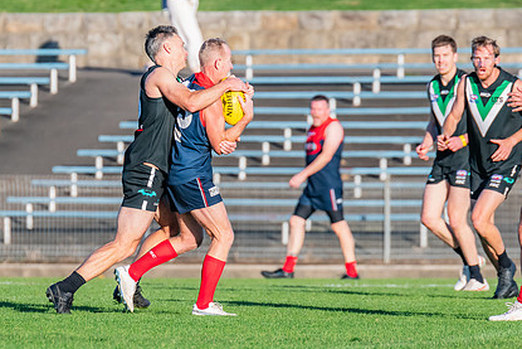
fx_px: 11850
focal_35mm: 817
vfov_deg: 1.7
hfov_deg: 2.5
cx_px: 169
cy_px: 215
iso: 800
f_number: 8
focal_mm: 420
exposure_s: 1/1600
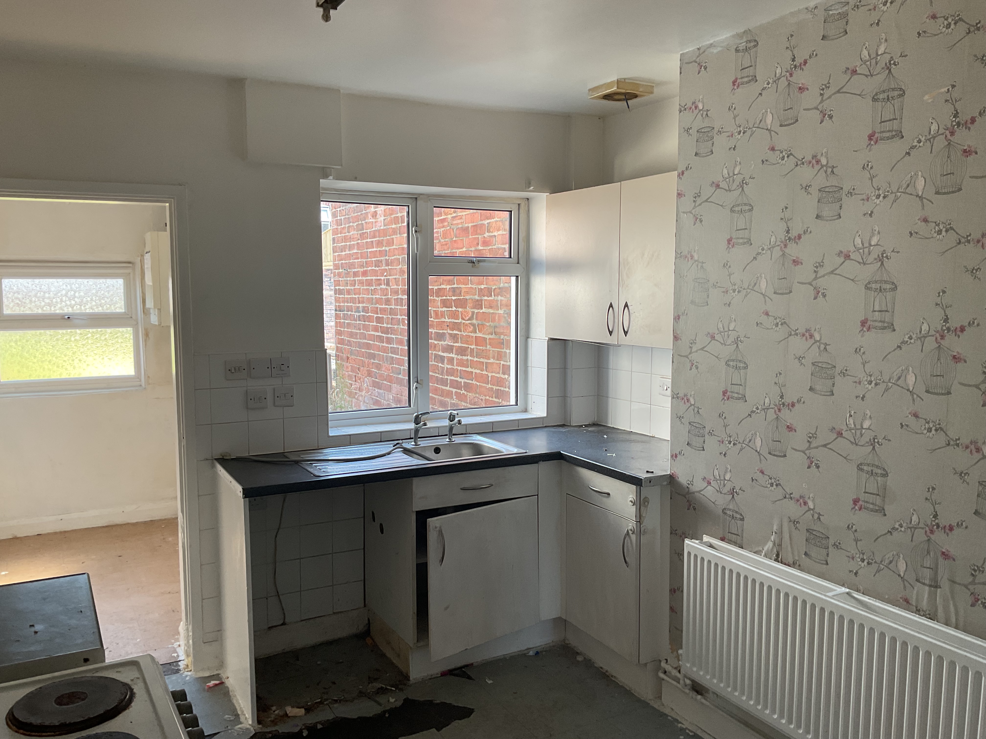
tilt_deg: -5.4
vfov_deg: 48.2
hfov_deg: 61.7
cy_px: 370
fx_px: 826
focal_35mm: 29
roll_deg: +0.1
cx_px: 493
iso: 32
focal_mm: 3
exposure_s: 1/60
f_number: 1.8
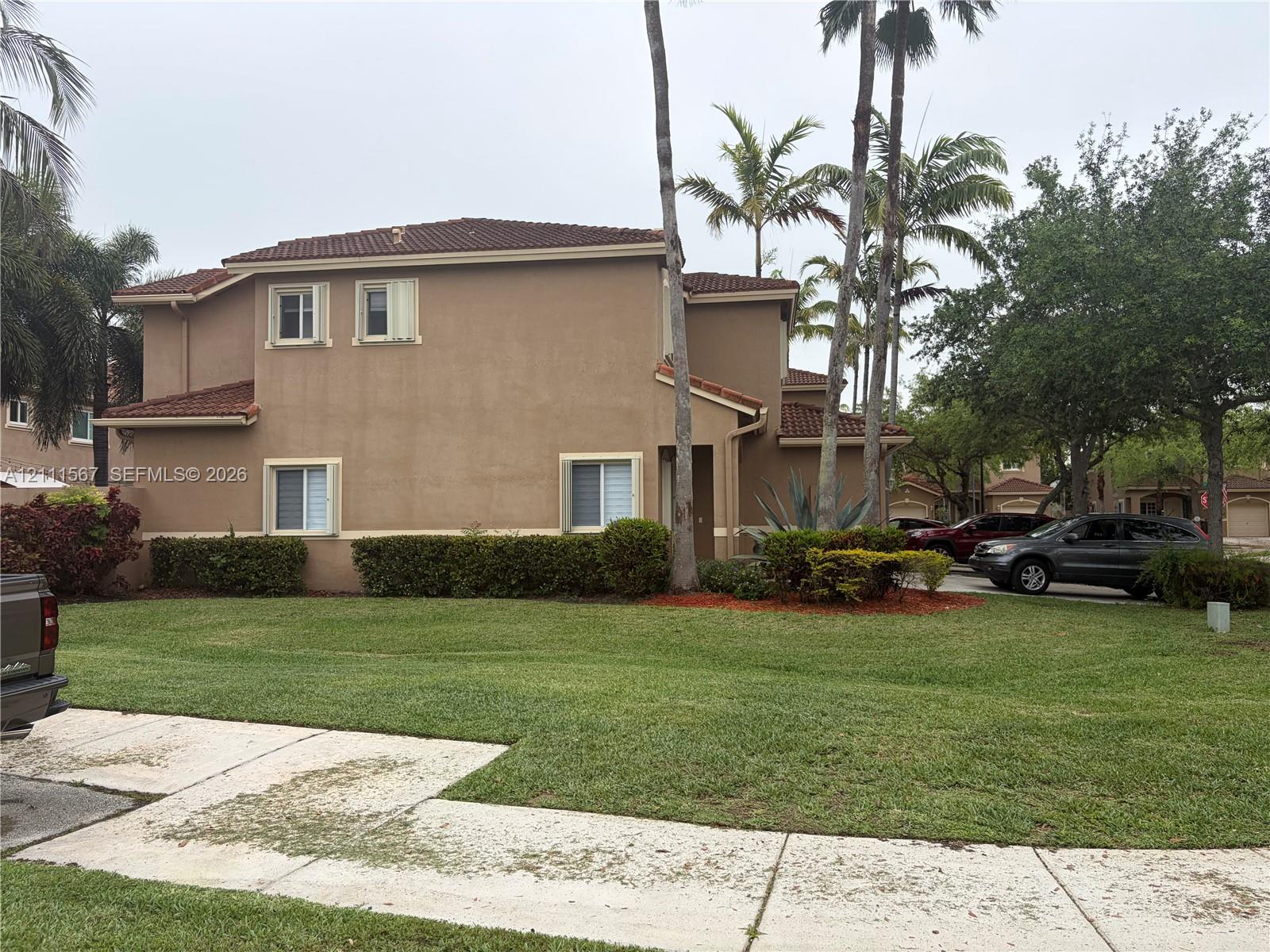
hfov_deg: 67.3
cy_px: 476
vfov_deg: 53.1
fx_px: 954
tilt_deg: +3.5
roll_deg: +1.7
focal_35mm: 26
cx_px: 635
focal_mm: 5.96
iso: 50
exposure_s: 1/1420
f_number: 1.6
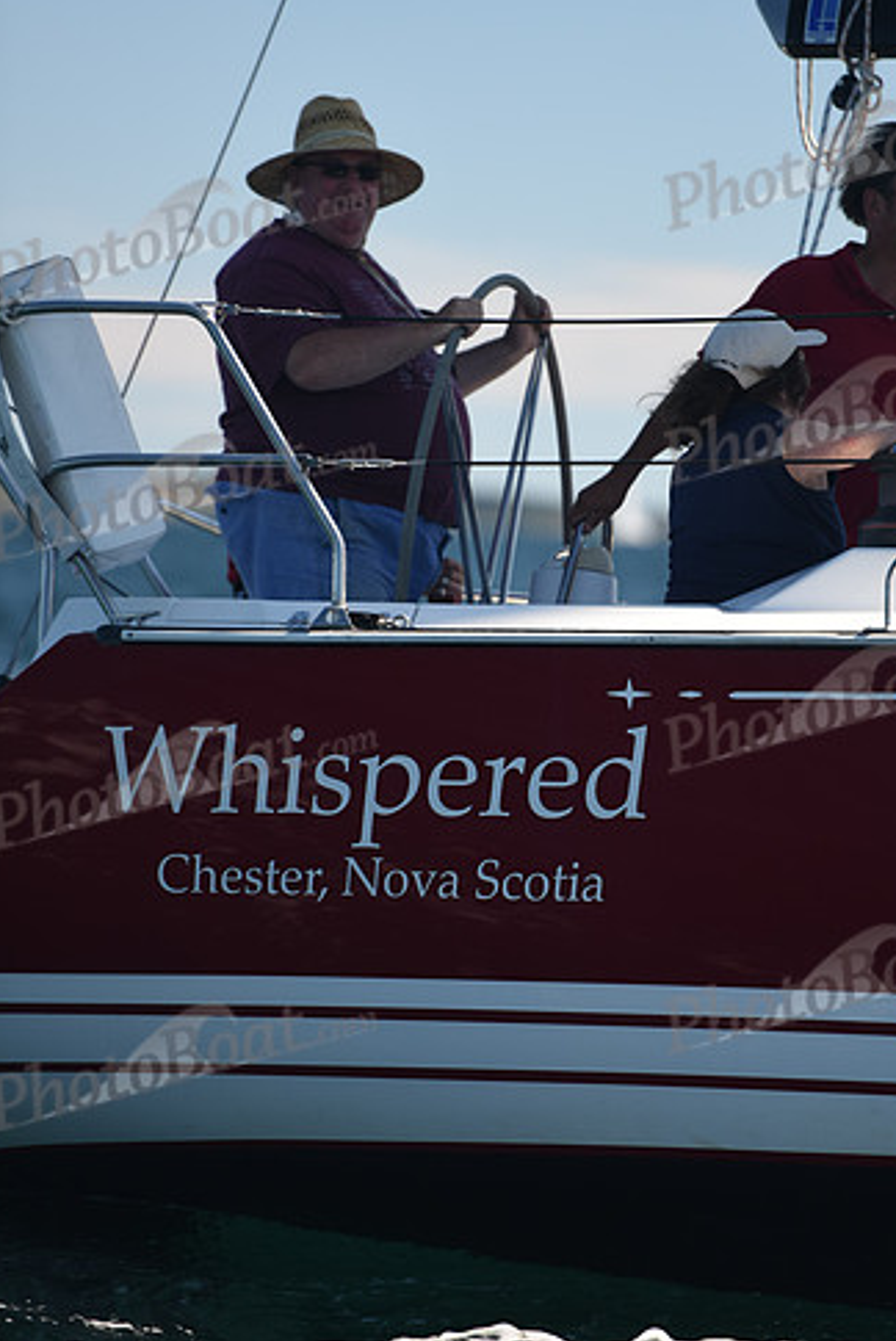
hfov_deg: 5.8
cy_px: 597
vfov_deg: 8.6
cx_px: 521
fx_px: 8909
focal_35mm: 239
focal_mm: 200
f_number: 2.8
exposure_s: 1/1000
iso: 250
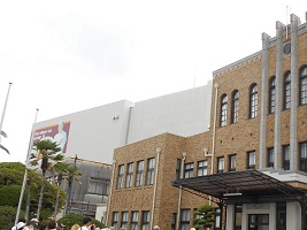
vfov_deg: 36.7
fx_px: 346
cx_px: 217
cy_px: 137
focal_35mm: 39
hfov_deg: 46.7
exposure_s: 1/320
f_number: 3.2
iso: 80
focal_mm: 4.6
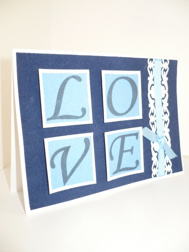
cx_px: 96
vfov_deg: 51.4
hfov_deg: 39.7
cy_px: 129
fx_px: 262
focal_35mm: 36
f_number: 2.8
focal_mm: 5.8
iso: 100
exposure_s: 1/30
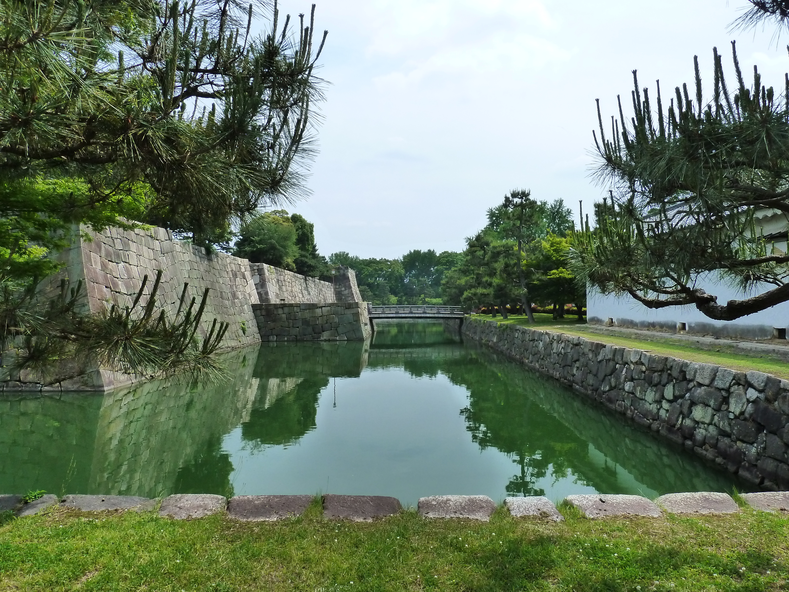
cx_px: 394
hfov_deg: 69.4
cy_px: 296
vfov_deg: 54.9
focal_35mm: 25
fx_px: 570
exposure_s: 1/500
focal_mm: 4.1
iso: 200
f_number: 5
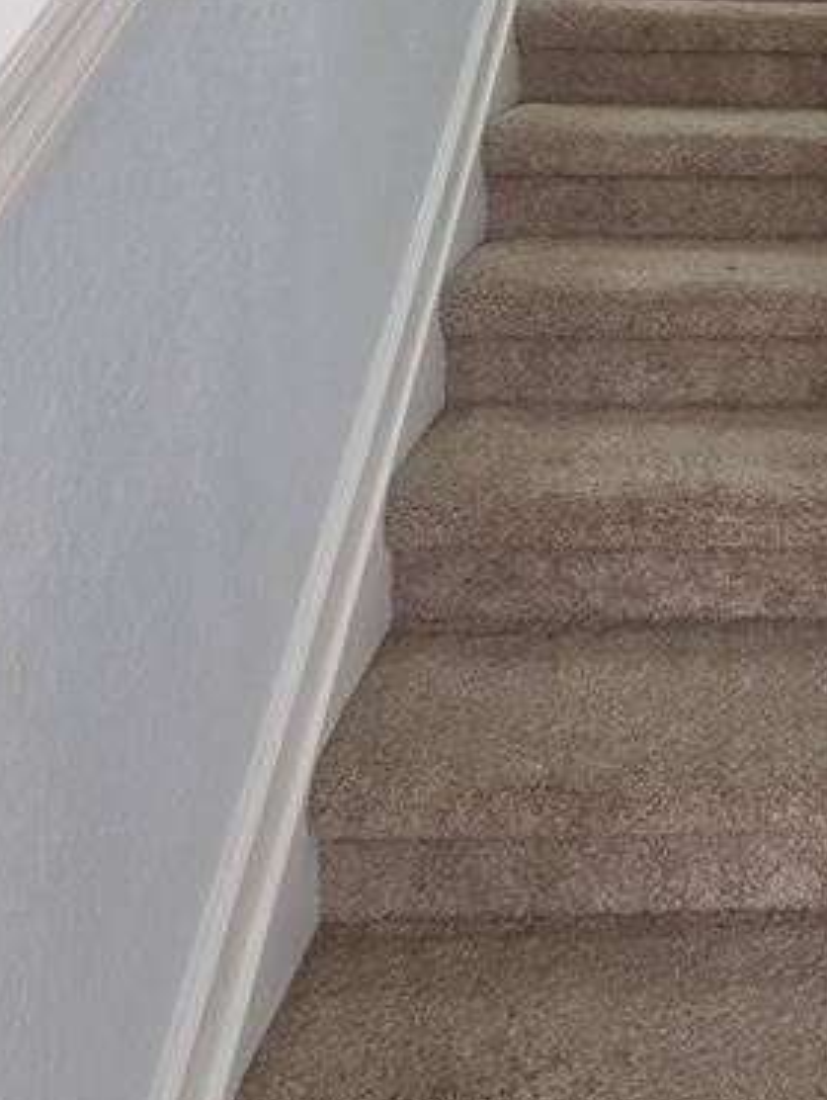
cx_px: 913
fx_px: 1336
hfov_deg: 30.7
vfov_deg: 41.1
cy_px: 101
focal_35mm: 42
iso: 400
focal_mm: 2.2
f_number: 2.2
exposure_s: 1/120
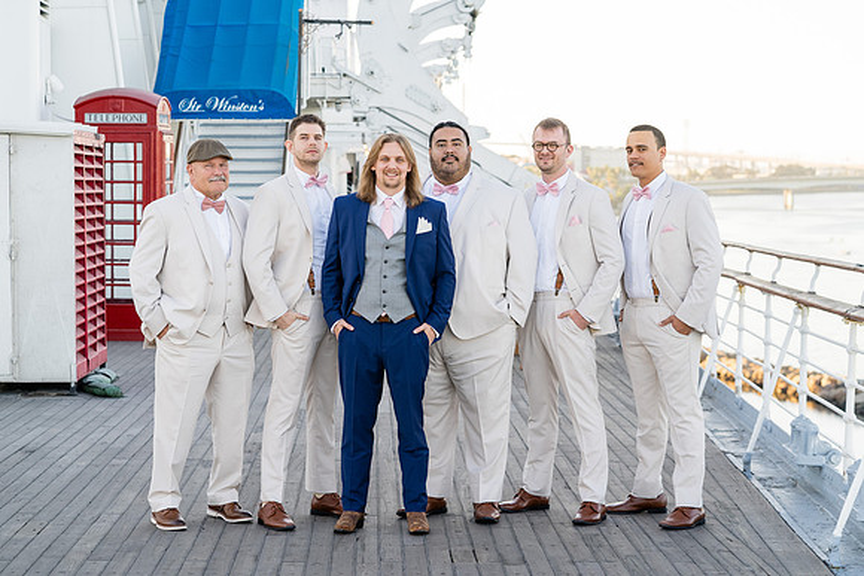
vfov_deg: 16.1
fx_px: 2040
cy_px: 288
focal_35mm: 85
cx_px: 432
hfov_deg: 23.9
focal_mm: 85
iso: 320
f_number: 5
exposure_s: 1/250
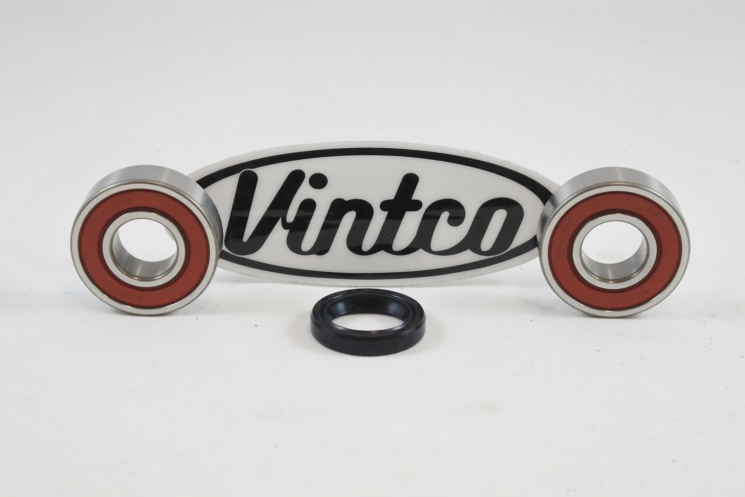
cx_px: 372
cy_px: 248
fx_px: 1200
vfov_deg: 23.4
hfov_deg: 34.5
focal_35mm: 58
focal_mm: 21.8
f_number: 4.8
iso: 500
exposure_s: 1/125
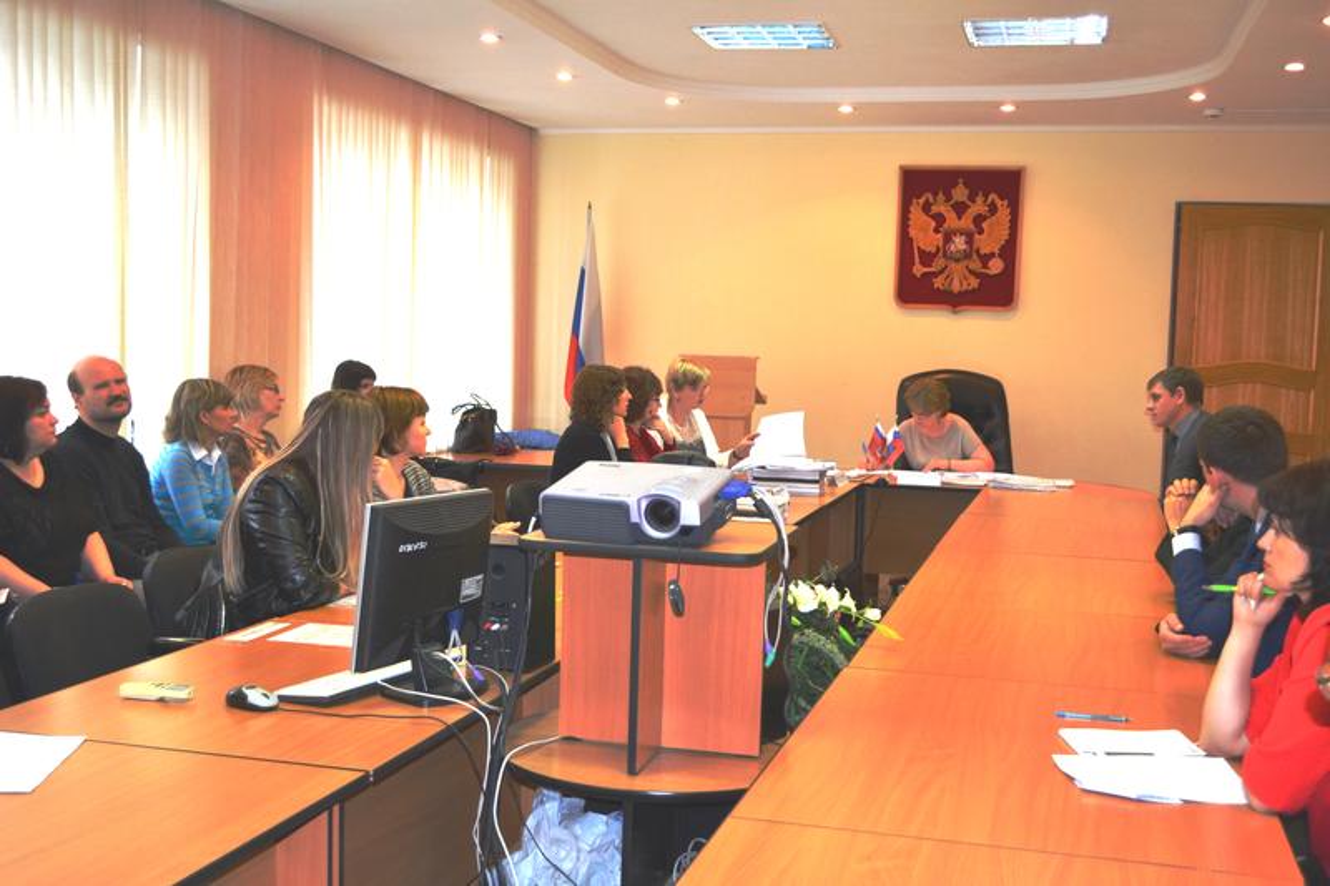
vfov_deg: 34.2
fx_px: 1440
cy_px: 443
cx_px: 665
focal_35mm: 39
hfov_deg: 49.6
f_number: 4.2
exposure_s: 1/60
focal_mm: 26
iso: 640
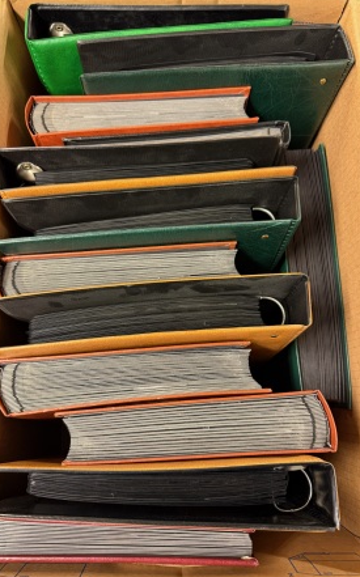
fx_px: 409
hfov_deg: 47.5
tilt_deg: -75.8
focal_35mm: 26
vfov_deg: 70.4
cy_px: 287
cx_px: 175
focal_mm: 6.76
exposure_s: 1/50
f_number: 1.78
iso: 400
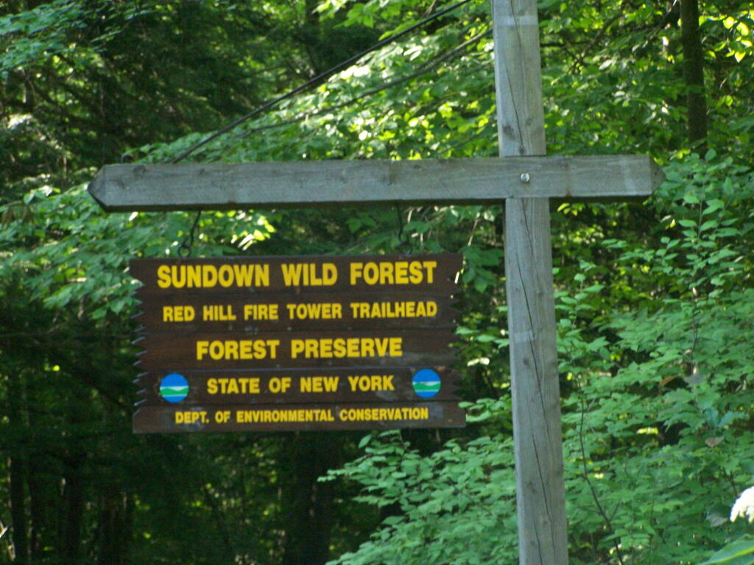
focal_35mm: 169
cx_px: 377
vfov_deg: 8.8
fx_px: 3681
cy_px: 282
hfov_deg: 11.7
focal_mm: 28
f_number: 3.2
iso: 400
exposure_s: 1/100
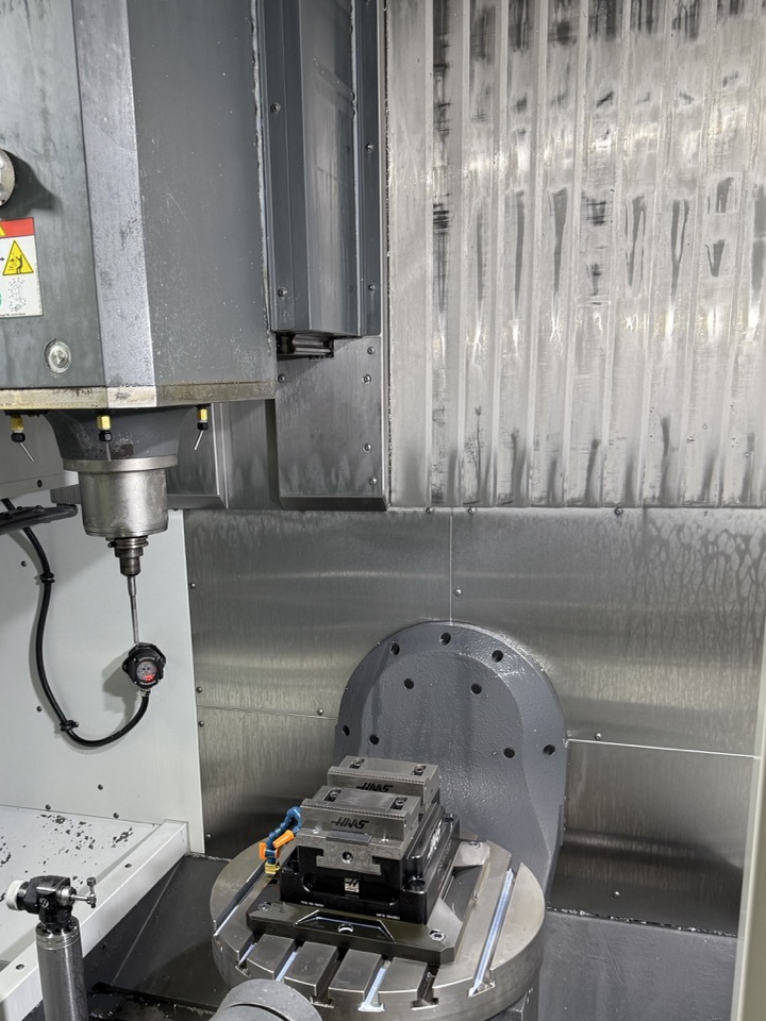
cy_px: 625
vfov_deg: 56.3
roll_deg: +1.4
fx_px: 944
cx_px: 313
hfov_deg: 44.0
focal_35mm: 32
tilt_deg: -12.4
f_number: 1.78
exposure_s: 1/120
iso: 125
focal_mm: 6.76
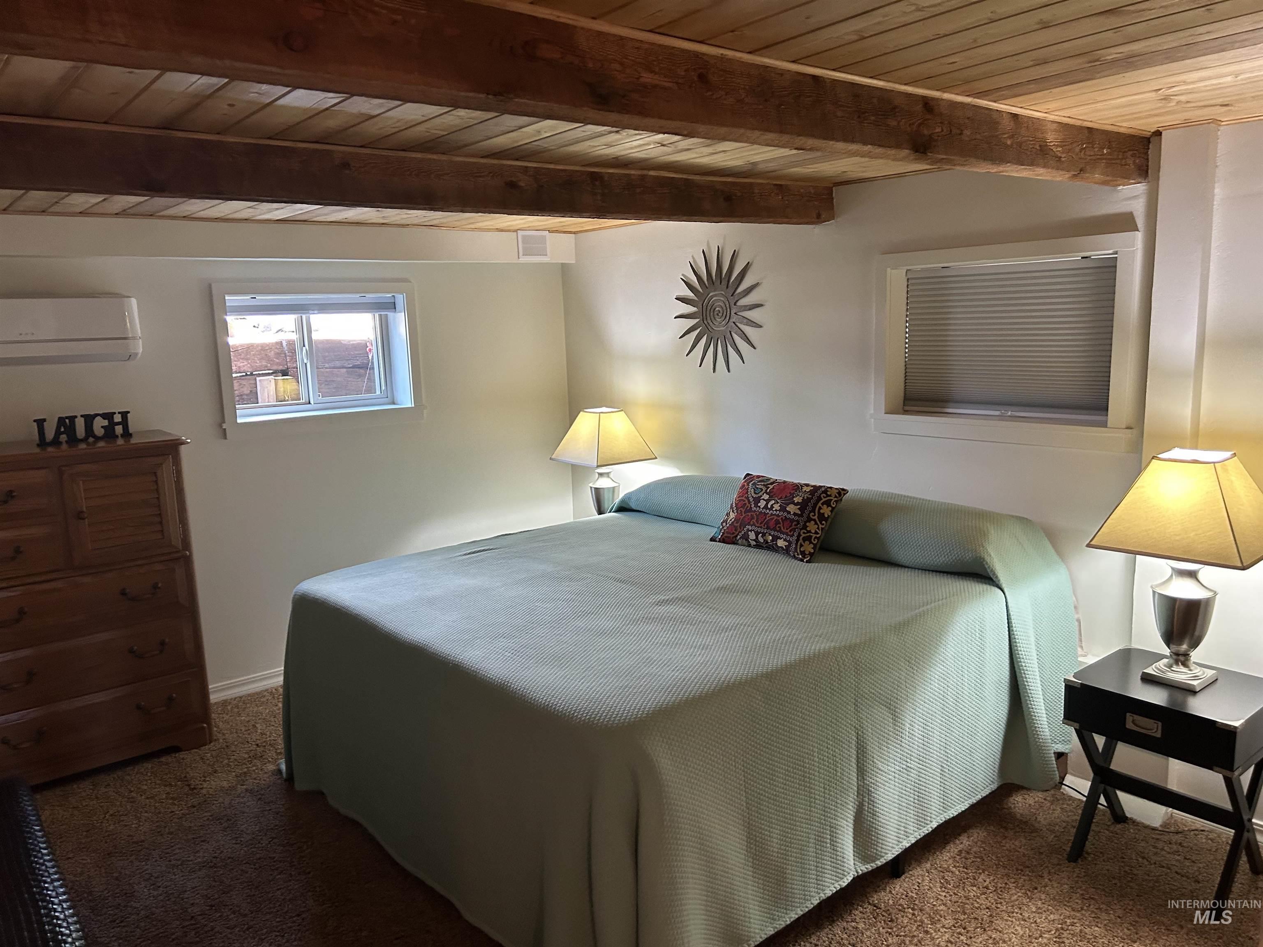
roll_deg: +2.9
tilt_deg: -8.4
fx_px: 949
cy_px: 474
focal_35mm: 26
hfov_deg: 67.3
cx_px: 632
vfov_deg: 53.1
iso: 200
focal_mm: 5.7
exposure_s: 1/60
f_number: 1.5
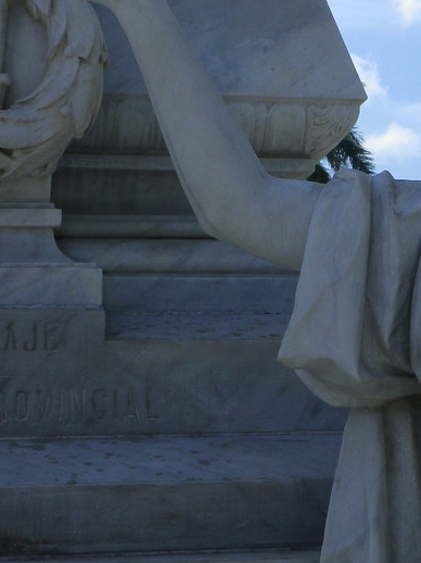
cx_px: 283
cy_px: -58
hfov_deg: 15.5
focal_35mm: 95
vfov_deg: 19.8
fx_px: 1542
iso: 80
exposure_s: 1/125
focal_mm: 7.3
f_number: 10
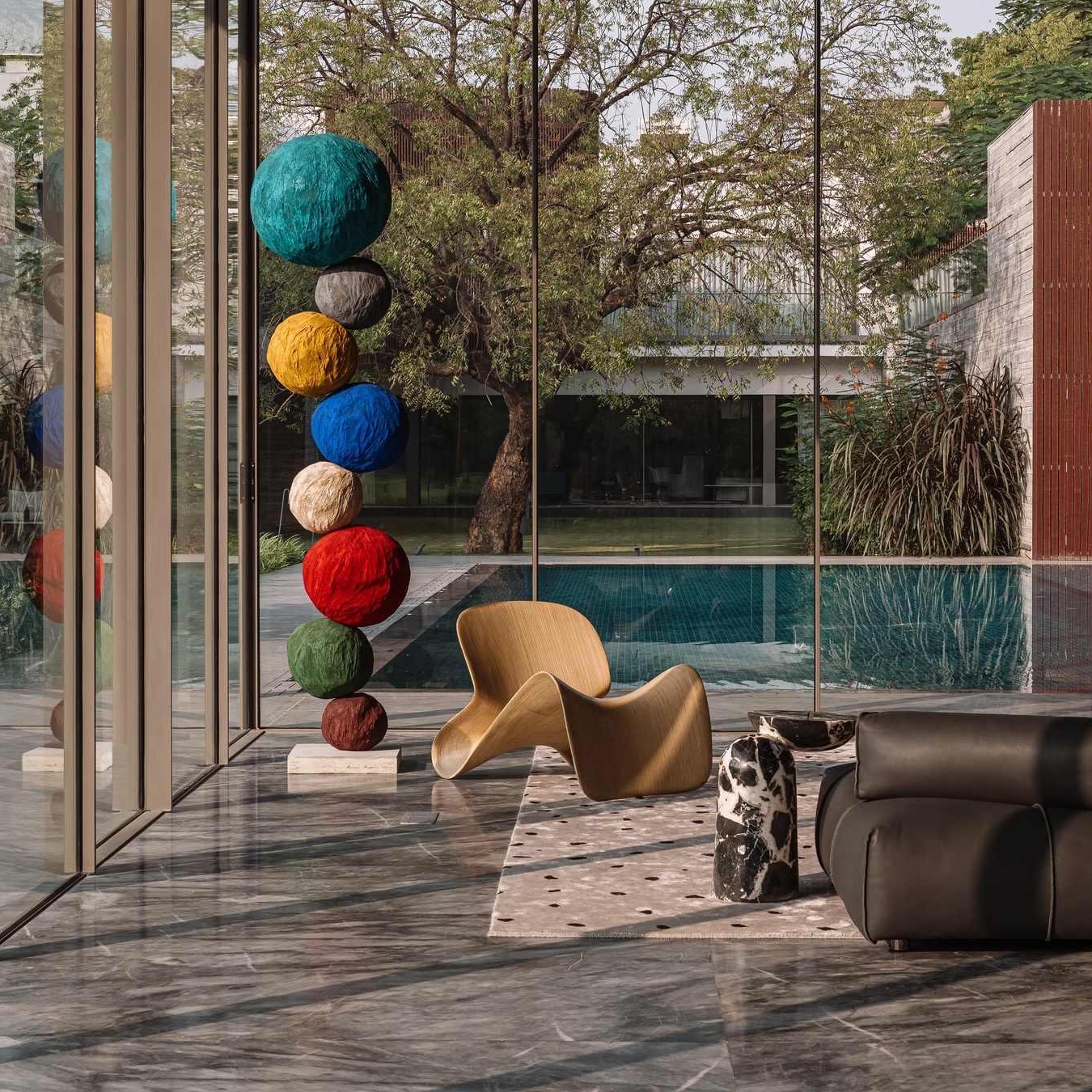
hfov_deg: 25.4
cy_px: 258
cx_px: 560
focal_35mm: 68
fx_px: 2427
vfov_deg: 25.0
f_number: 10
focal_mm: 50
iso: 100
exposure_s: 1/30
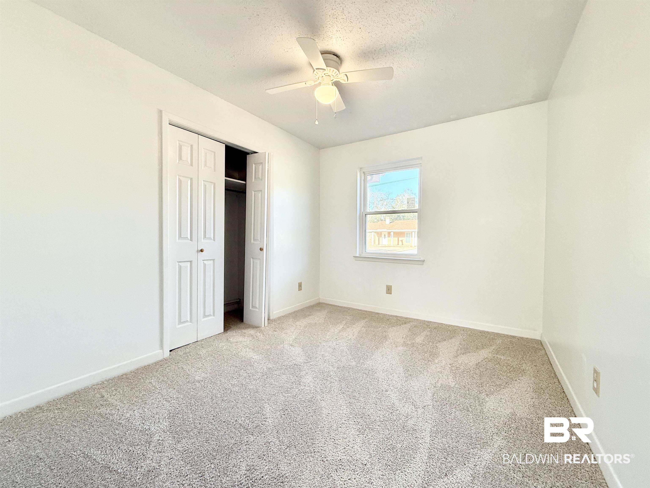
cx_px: 325
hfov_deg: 102.1
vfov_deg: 85.7
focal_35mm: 14
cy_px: 244
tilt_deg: -2.0
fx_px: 263
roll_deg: -0.4
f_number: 2.2
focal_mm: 2.22
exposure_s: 1/120
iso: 200
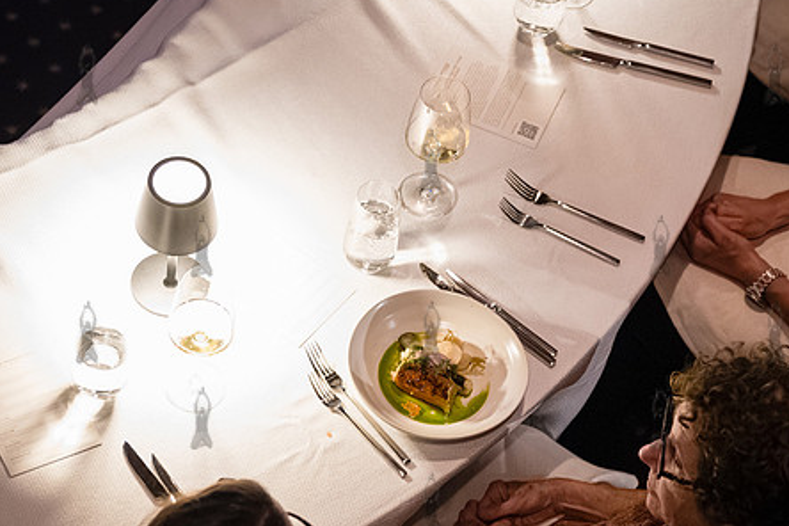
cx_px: 509
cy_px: 256
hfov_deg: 15.9
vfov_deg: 10.6
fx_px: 2827
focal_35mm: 129
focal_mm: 64
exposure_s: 1/160
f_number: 2.8
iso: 12800
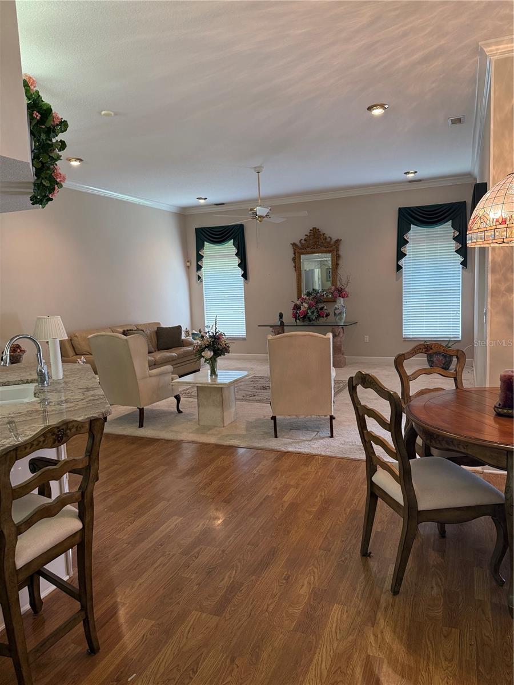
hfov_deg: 56.8
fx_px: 475
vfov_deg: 71.6
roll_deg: +1.8
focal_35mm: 24
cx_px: 257
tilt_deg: -6.5
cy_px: 342
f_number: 1.78
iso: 250
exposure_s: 1/120
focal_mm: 6.76
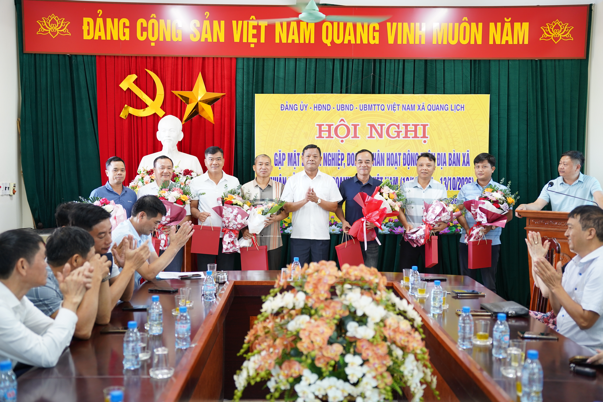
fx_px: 734
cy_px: 201
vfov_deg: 30.6
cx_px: 302
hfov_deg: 44.7
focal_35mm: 44
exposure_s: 1/50
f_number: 2.8
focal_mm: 43.8
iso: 640
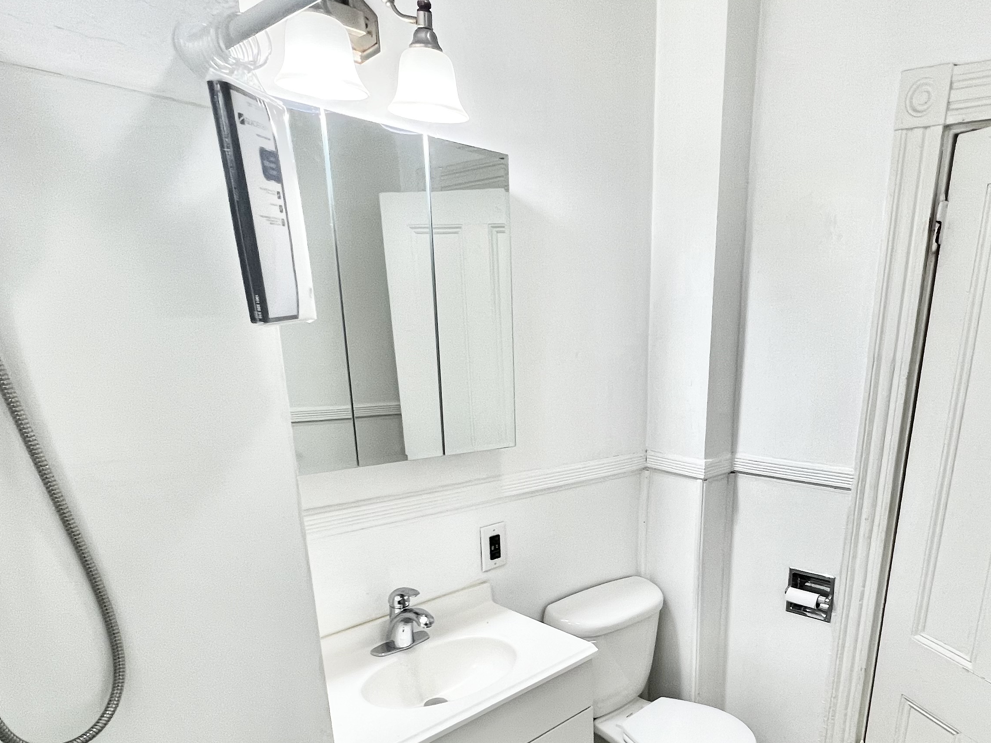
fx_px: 658
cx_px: 644
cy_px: 562
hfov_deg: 72.2
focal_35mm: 23
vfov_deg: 55.9
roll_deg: -0.6
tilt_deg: -20.3
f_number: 1.8
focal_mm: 1.57
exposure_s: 1/120
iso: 100
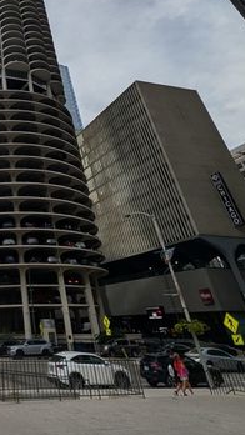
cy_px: 98
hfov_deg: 36.9
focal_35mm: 25
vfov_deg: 68.2
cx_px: -39
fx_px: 288
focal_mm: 2.02
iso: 52
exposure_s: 1/4184
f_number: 1.7
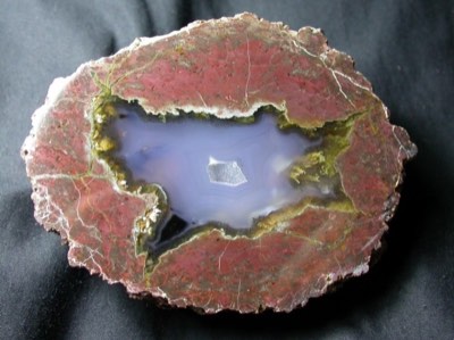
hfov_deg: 43.9
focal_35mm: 43
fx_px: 563
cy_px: 170
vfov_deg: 33.5
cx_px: 227
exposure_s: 1/25.3
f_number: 2.7
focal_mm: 8.9
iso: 100
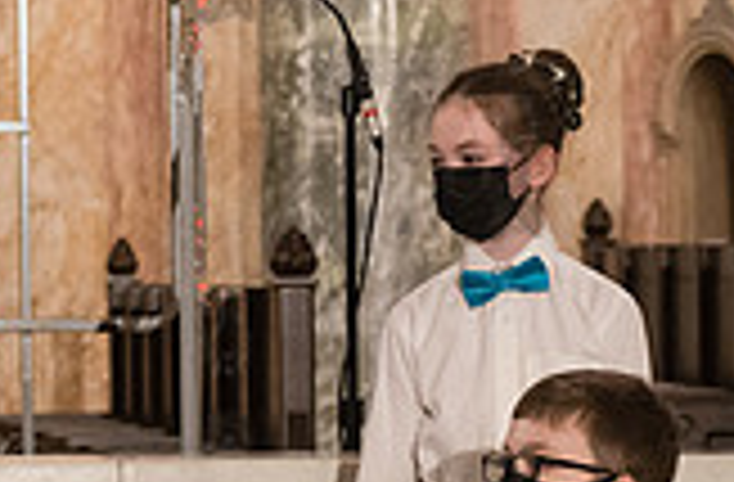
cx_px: -282
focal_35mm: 308
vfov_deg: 4.4
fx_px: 6250
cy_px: 103
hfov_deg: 6.6
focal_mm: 80
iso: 4000
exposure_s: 1/200
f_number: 4
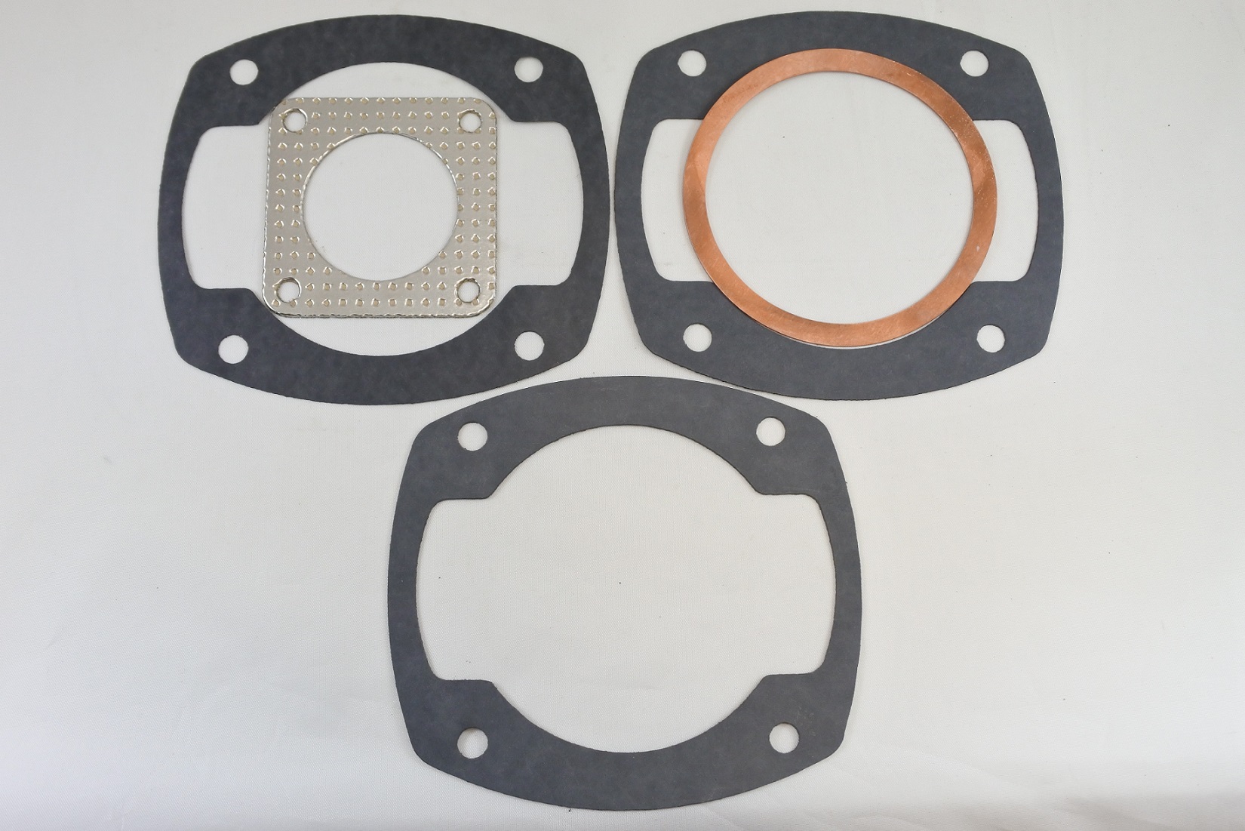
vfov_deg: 37.9
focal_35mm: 35
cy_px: 416
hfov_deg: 54.4
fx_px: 1211
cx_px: 622
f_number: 4
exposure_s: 1/200
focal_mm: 13.1
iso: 400
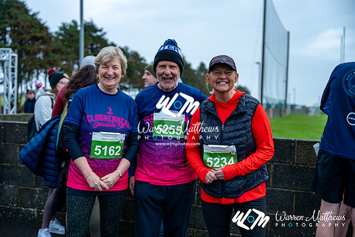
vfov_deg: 29.9
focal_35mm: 45
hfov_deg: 43.6
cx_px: 178
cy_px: 118
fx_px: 444
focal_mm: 45
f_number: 2.8
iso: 100
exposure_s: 1/320
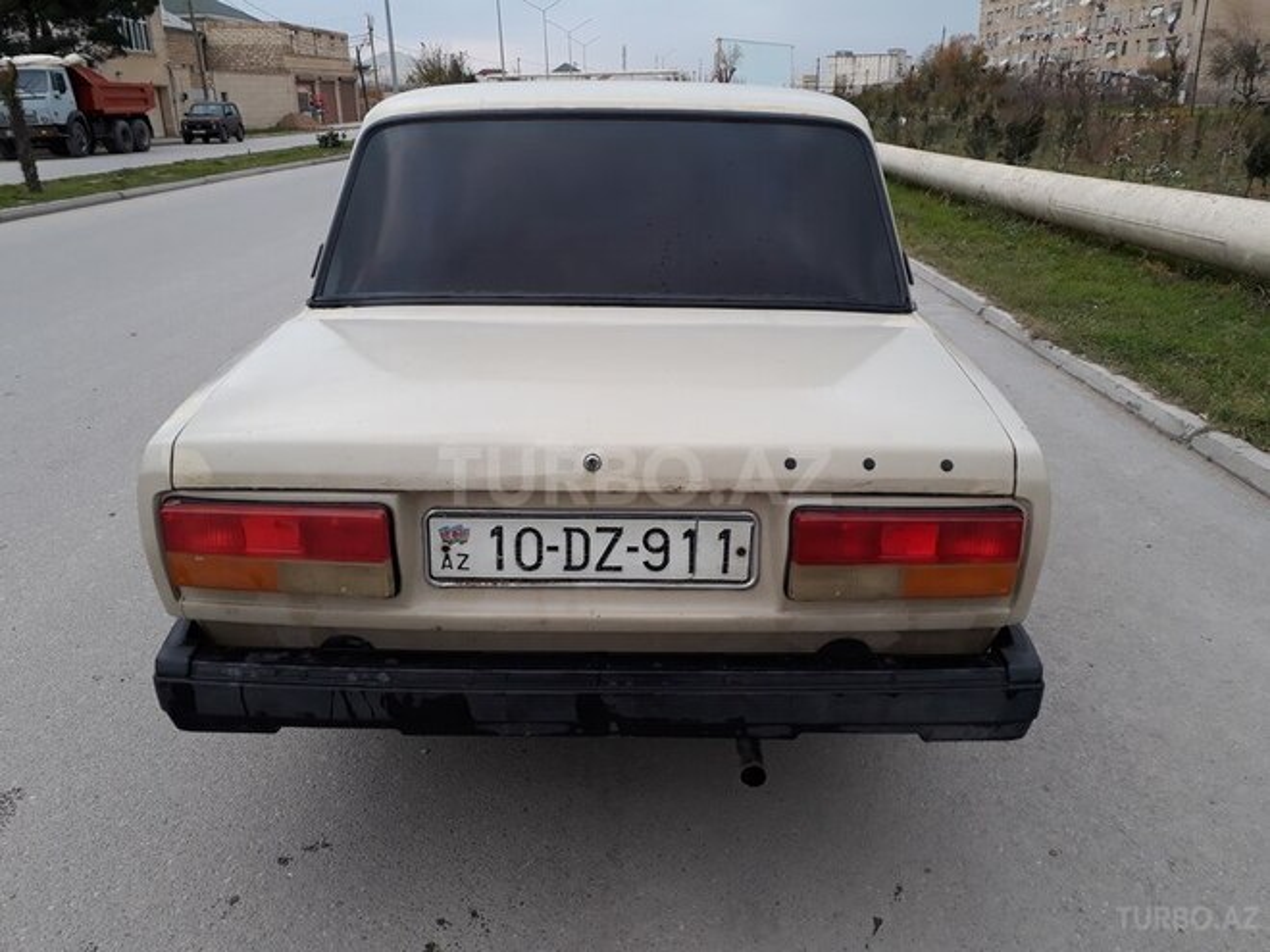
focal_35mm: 27
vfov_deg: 51.4
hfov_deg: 65.3
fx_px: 991
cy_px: 476
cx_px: 635
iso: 40
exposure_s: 1/133
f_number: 1.9
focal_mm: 3.6
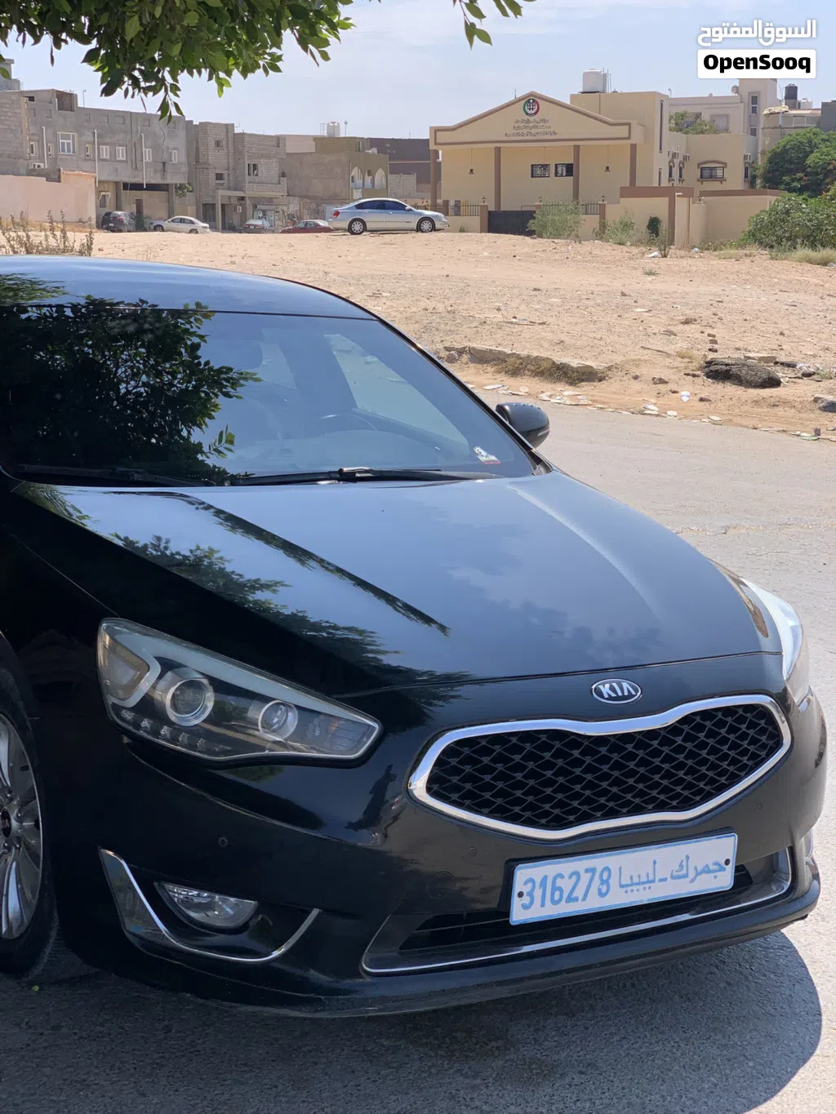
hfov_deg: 28.0
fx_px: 1674
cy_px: 557
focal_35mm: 52
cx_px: 418
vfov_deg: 36.8
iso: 16
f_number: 2.4
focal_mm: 6
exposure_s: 1/940
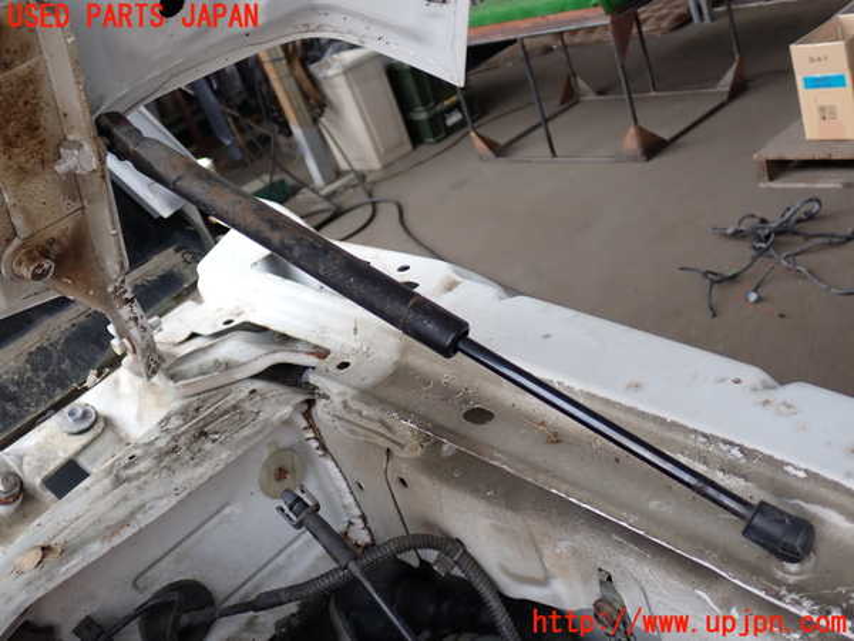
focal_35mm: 38
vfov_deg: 37.7
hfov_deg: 49.0
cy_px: 320
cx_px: 427
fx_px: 937
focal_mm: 6.83
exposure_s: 1/80
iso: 125
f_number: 2.7
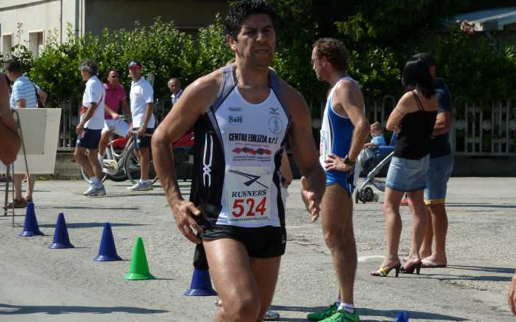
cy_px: 174
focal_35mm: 146
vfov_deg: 9.0
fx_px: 2053
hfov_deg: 14.3
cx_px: 257
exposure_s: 1/500
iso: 80
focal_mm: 22.5
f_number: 4.5
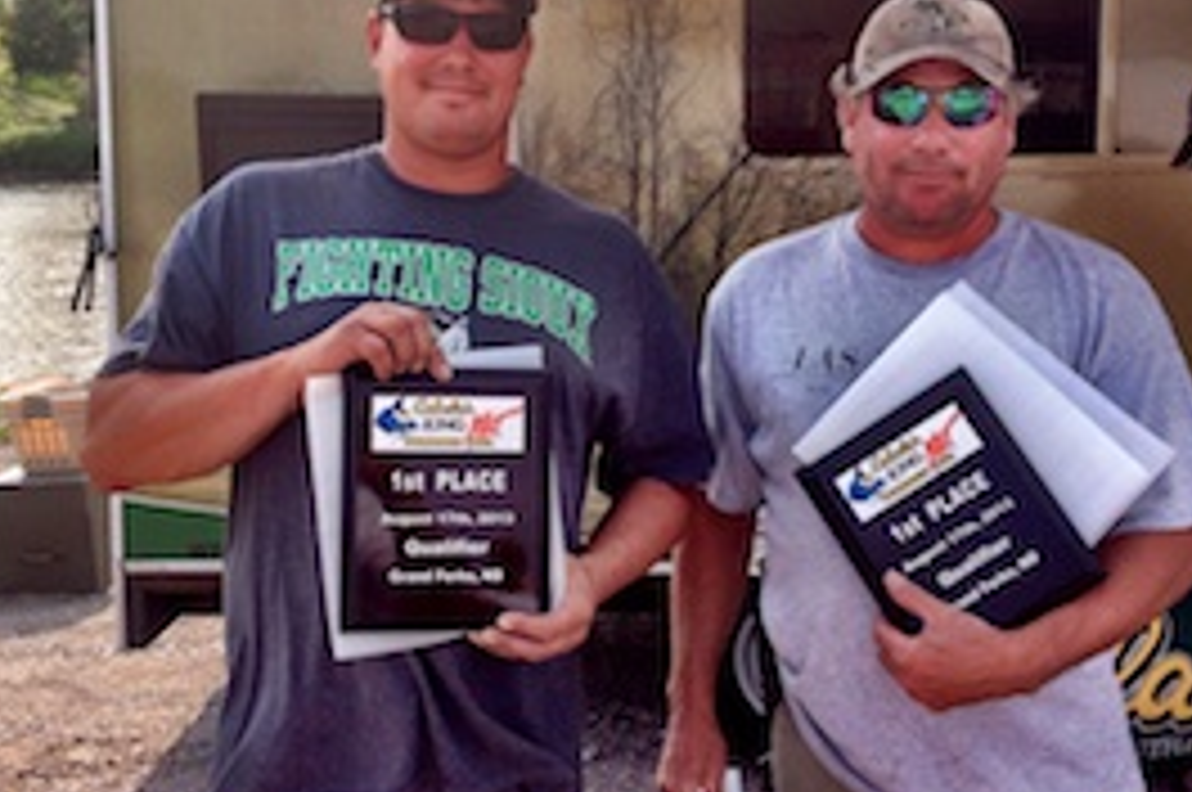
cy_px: 382
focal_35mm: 55
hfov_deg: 36.3
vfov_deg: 24.6
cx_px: 630
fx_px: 1819
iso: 50
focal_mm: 4.28
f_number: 2.4
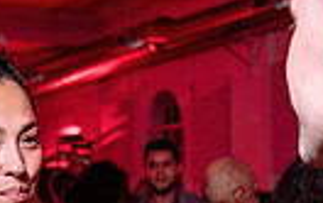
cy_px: 305
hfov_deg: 15.8
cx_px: 160
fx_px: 1164
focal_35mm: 132
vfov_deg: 9.7
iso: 800
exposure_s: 1/50
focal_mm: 26
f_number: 3.2
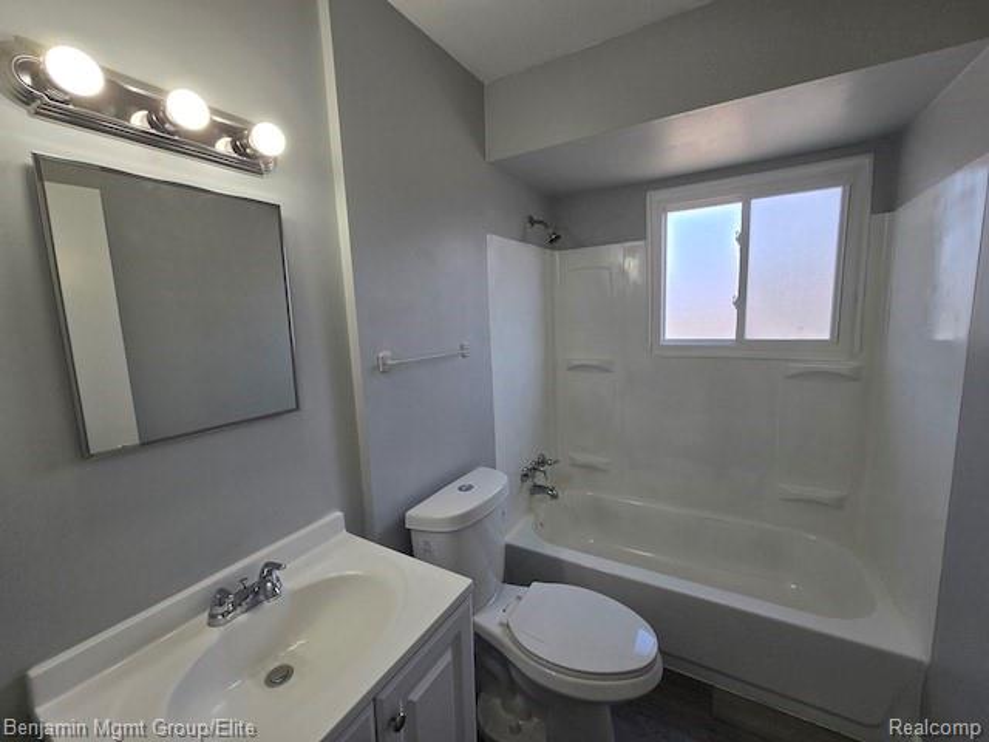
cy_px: 371
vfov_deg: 89.9
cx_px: 494
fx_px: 371
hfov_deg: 106.2
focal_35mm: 13
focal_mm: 2.2
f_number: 2.2
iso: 50
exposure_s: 1/219
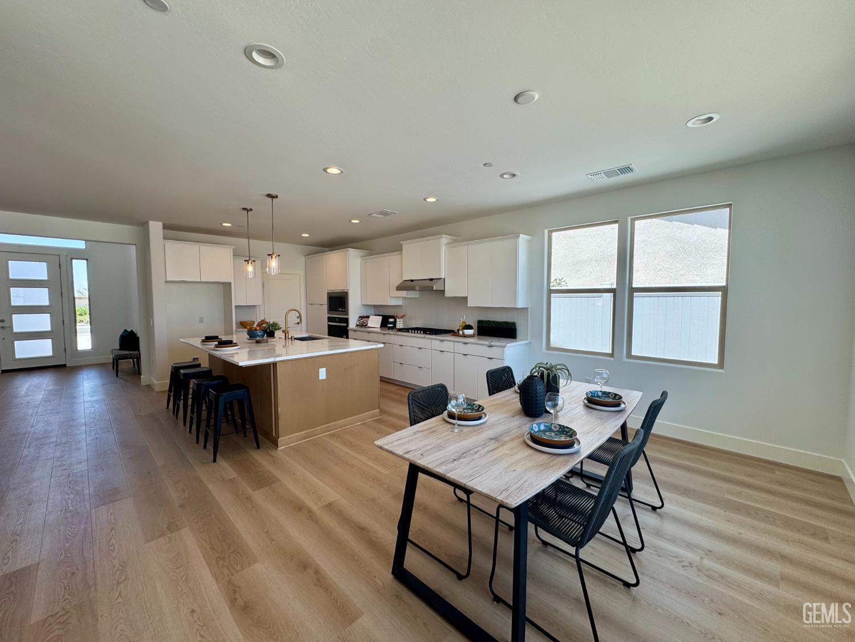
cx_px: 428
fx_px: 346
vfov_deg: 85.7
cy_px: 321
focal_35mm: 14
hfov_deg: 102.1
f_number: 2.2
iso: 40
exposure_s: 1/173
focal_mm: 2.22
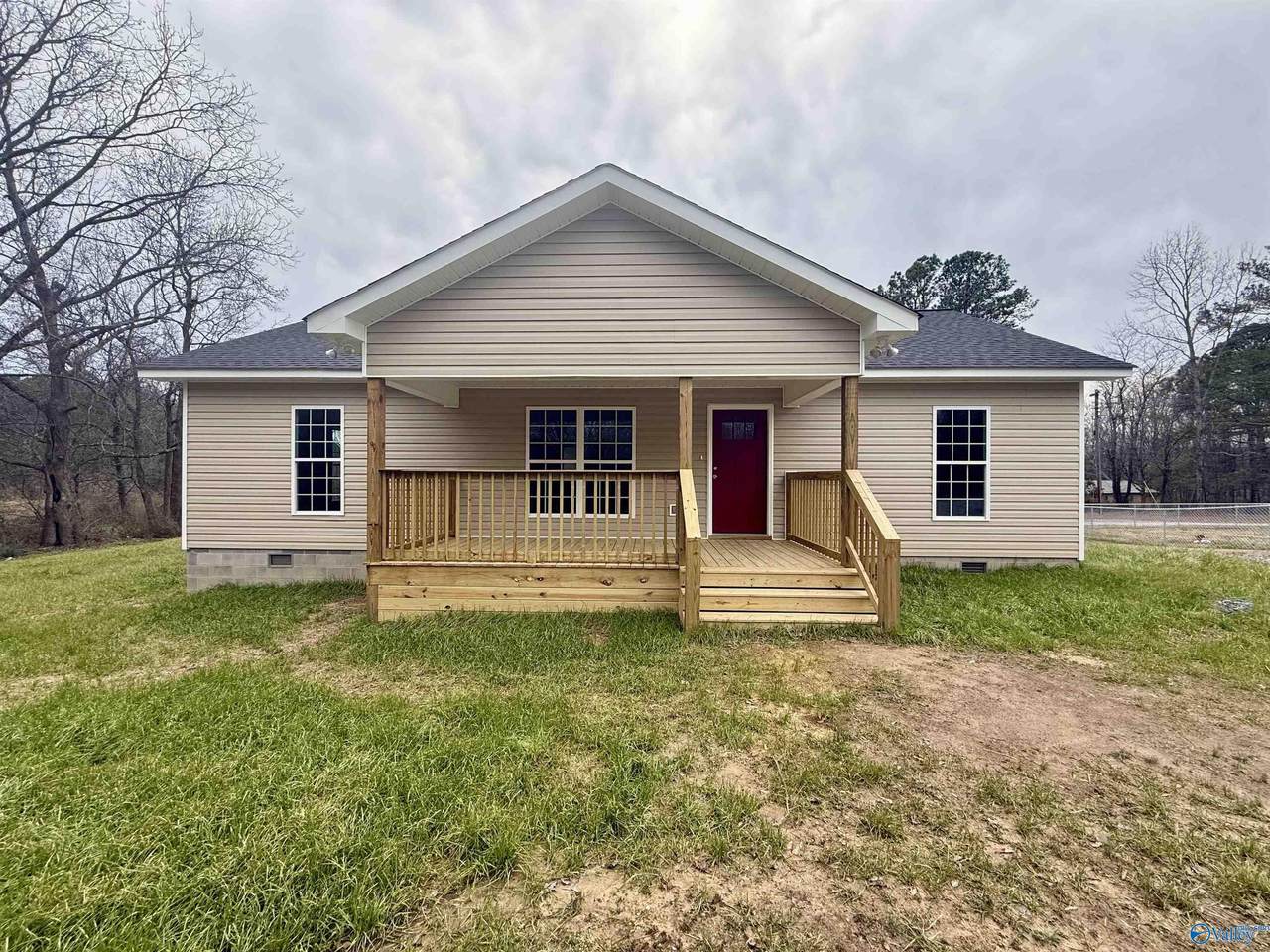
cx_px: 635
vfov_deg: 85.7
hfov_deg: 102.1
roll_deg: -0.2
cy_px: 476
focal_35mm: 14
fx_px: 514
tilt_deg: +0.5
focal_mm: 2.22
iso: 64
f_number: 2.2
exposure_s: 1/672
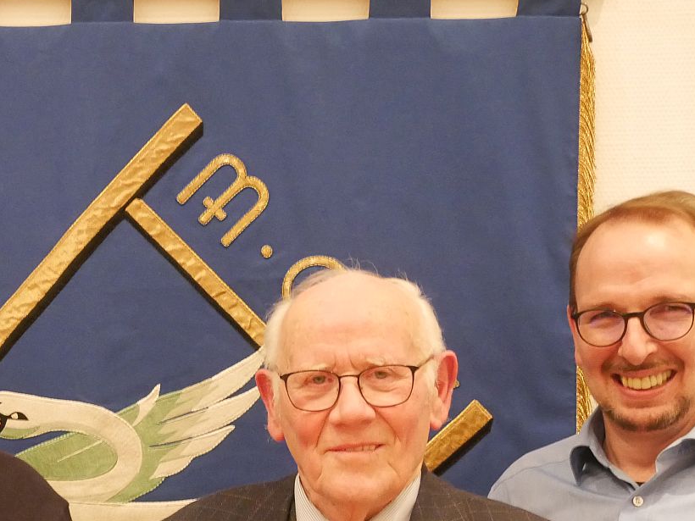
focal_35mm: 82
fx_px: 1646
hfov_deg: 23.4
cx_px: 121
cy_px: 475
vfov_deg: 17.7
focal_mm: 21
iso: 3200
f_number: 4
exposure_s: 1/20
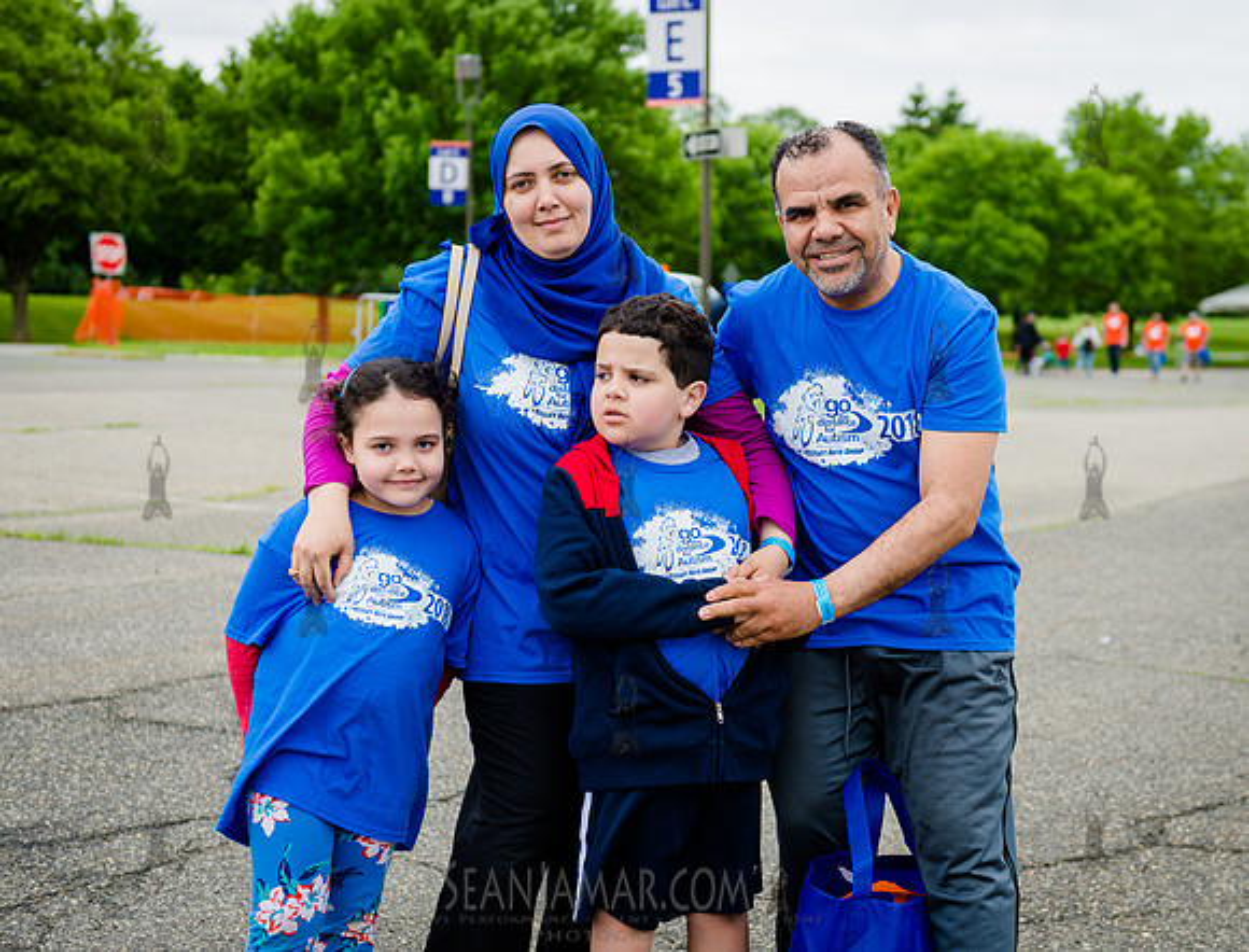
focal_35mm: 57
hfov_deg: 33.8
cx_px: 670
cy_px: 505
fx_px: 2057
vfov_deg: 26.0
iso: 200
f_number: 3.5
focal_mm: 48
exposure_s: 1/800
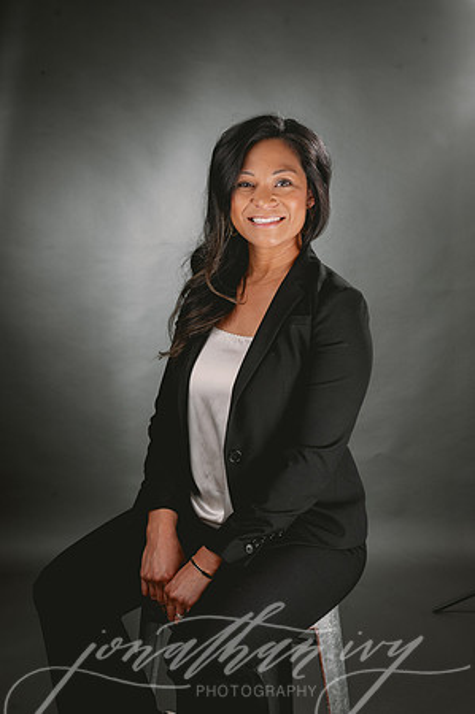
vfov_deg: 39.6
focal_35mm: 50
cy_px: 357
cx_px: 238
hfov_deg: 26.9
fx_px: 992
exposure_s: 1/200
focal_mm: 50
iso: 100
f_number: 8
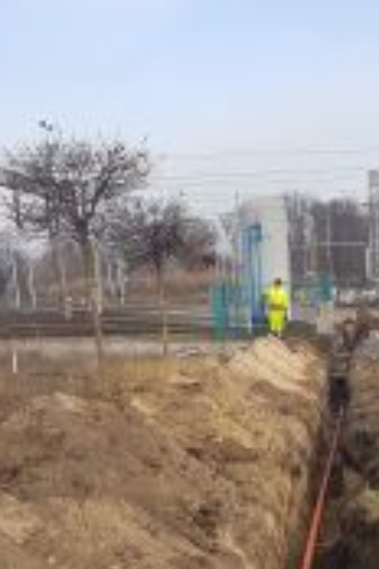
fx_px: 979
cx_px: 353
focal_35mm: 62
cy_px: 582
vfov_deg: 29.9
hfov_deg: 21.3
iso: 40
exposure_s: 1/618
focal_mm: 4.2
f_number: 1.7
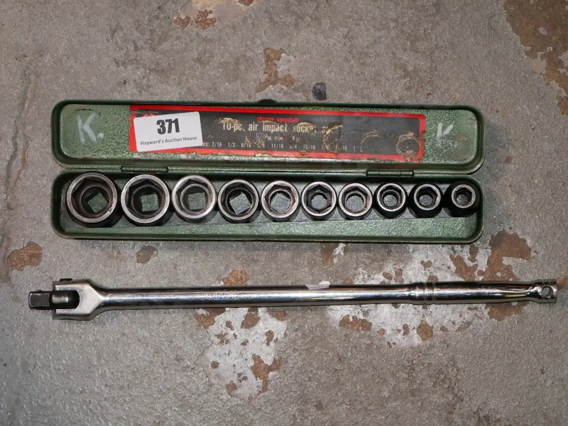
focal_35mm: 94
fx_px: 1543
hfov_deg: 20.9
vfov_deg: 15.7
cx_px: 284
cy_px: 213
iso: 3200
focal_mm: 47
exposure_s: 1/125
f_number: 5.6
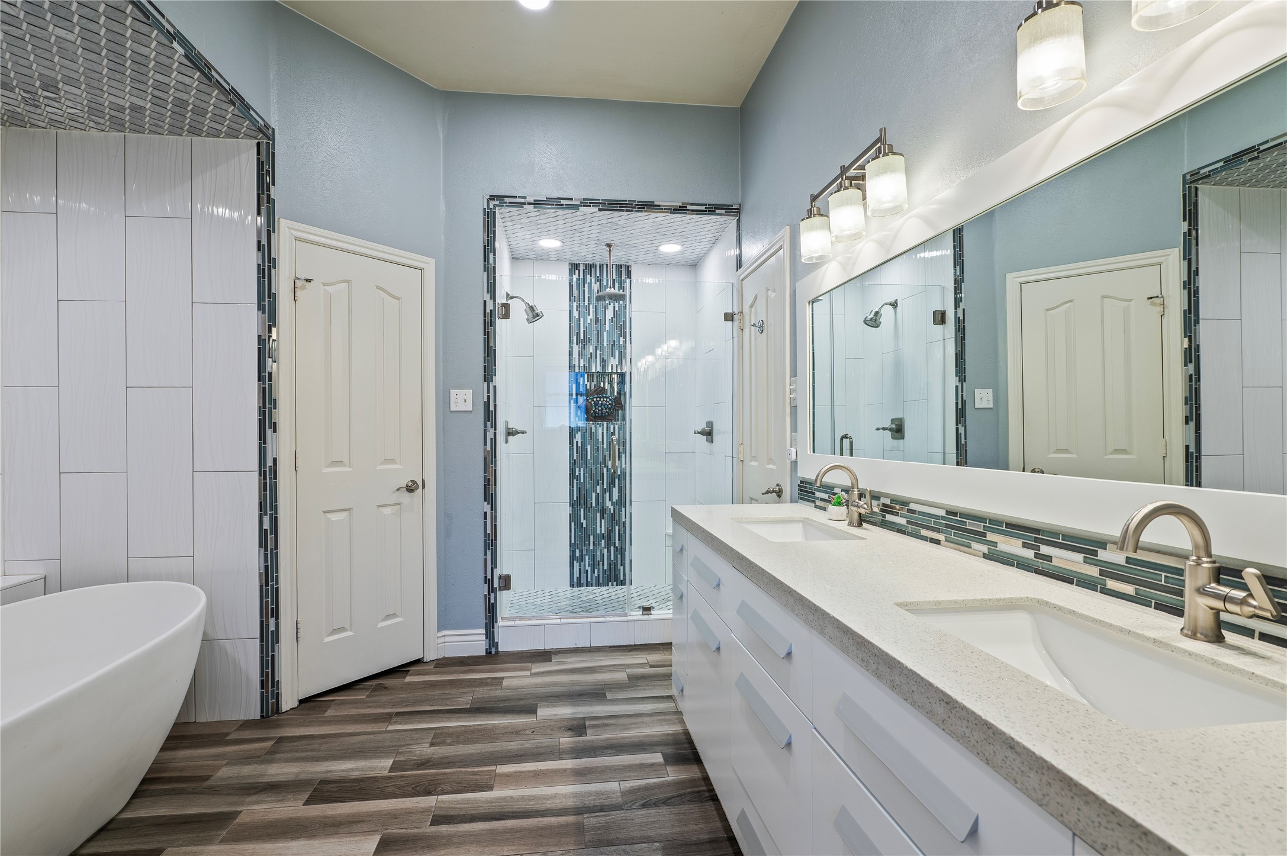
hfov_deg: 100.4
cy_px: 428
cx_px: 644
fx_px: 536
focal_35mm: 15
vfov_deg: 77.2
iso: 125
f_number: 6.3
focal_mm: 15
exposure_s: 1/5
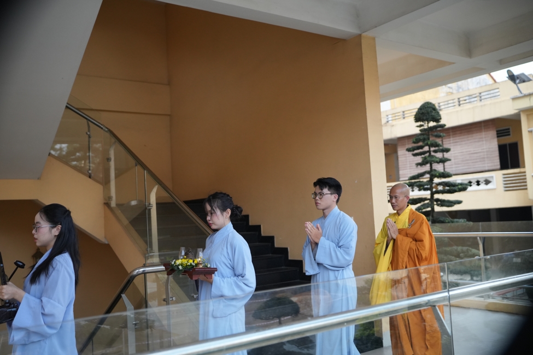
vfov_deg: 37.9
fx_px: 518
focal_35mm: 35
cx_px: 266
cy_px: 178
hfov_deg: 54.4
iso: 2000
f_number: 2.5
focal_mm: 35
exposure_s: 1/4000
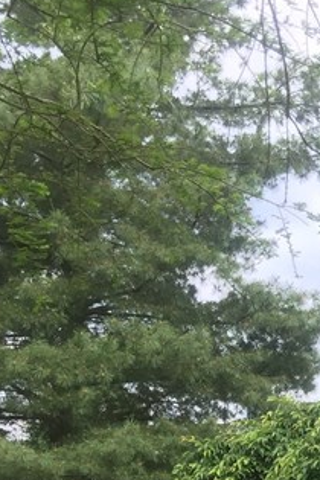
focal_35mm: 98
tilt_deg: +1.5
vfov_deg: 19.7
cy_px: 564
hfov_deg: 12.6
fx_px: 1307
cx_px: 599
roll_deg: -1.5
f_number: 2.2
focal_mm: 4.15
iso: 32
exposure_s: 1/460
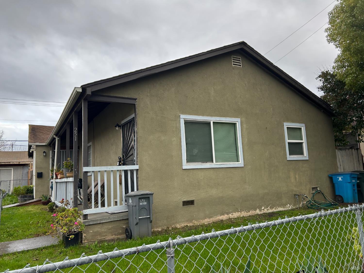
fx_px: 273
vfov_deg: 53.1
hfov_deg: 67.3
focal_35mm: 26
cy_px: 136
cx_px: 182
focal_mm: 5.7
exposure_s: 1/259
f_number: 1.5
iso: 40
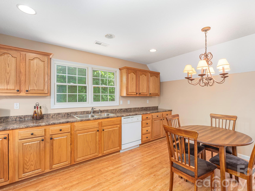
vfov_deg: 78.1
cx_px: 133
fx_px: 118
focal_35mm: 16
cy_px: 94
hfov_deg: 94.4
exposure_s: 1/60
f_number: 8
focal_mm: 14
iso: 320
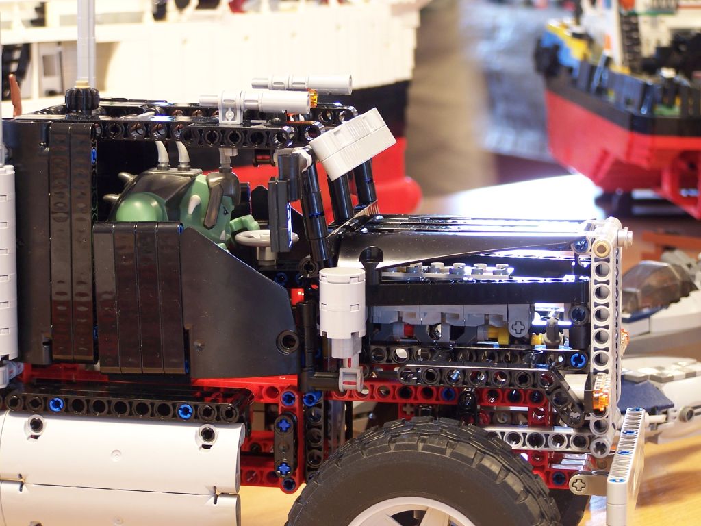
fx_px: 2126
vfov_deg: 14.1
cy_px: 263
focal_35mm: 105
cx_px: 350
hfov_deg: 18.7
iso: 80
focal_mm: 17.5
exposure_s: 1/2
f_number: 3.2
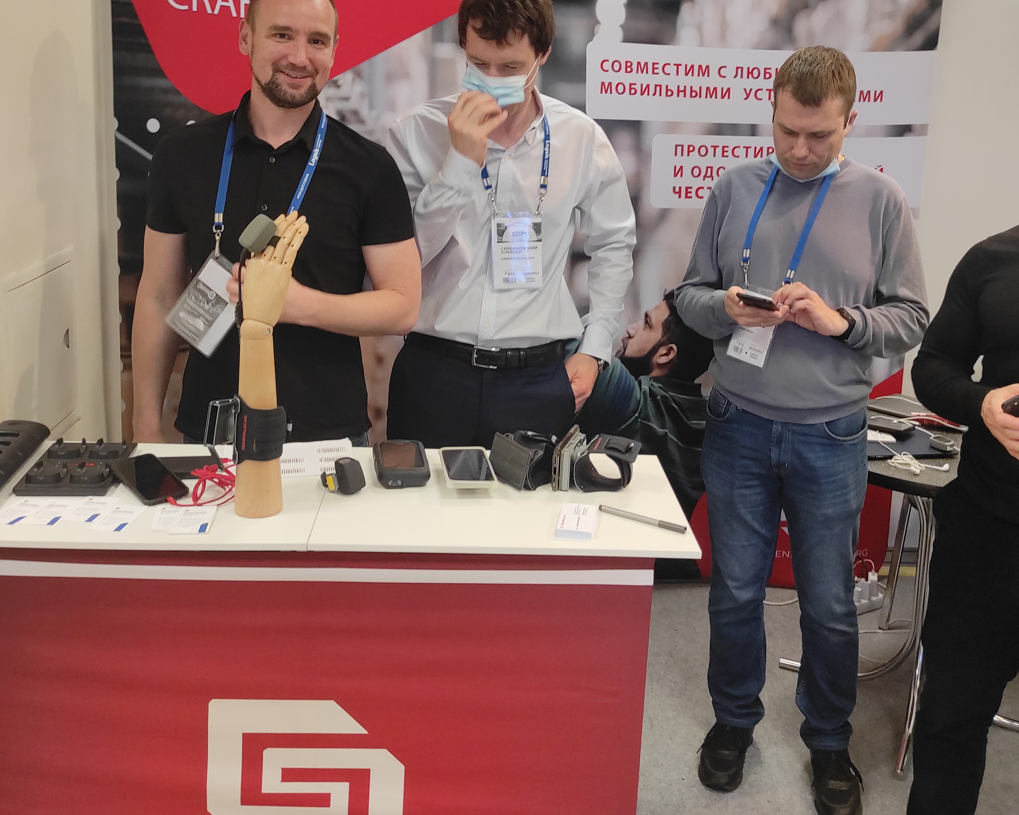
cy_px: 279
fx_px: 1086
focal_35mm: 36
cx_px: 546
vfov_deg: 40.7
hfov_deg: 50.2
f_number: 1.89
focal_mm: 5.43
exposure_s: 1/40
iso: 229
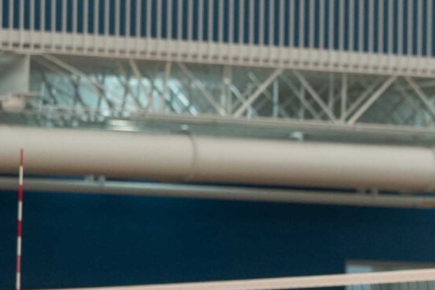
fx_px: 4641
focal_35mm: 384
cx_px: 971
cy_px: 360
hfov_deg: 5.2
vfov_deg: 3.6
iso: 800
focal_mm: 82
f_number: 4
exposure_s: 1/200
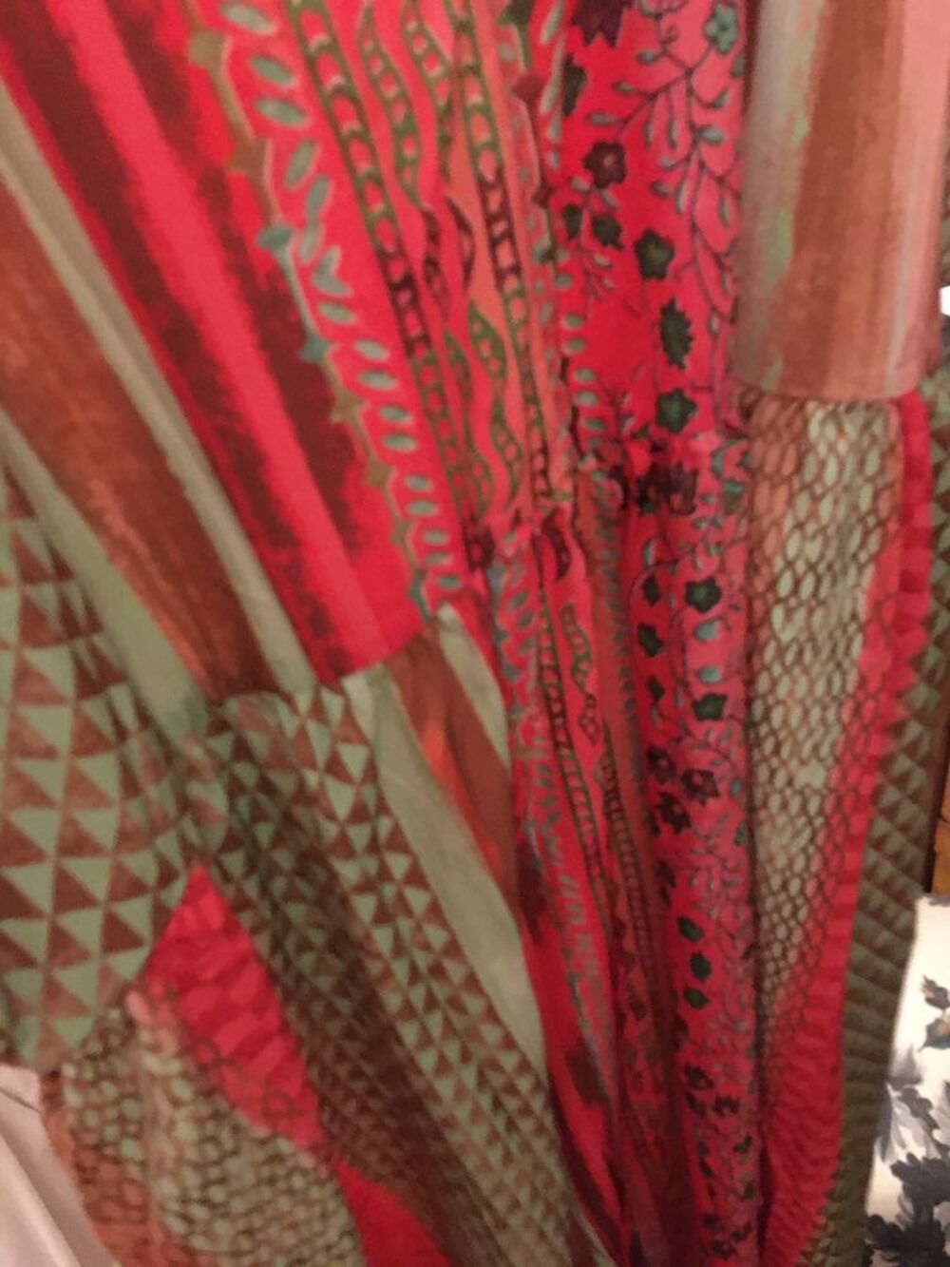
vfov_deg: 61.7
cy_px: 634
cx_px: 475
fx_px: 1061
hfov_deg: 48.2
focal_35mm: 29
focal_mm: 4.15
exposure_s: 1/4
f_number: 2.2
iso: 160
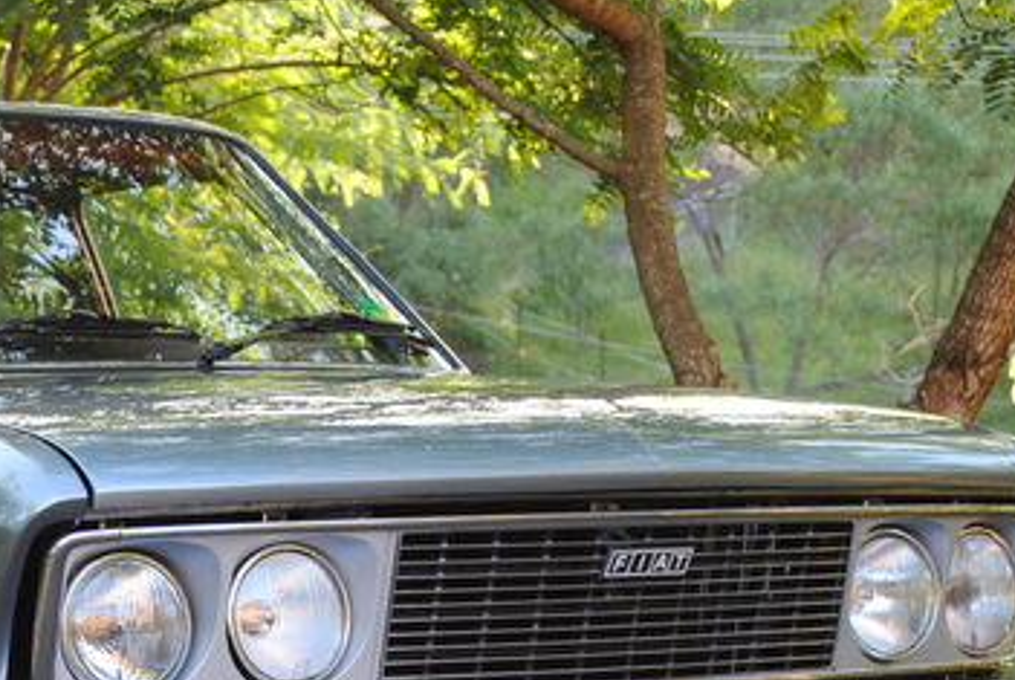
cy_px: 560
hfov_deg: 15.4
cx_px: -17
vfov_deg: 10.5
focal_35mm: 130
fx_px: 3670
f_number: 5
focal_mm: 38
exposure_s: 1/50
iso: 200
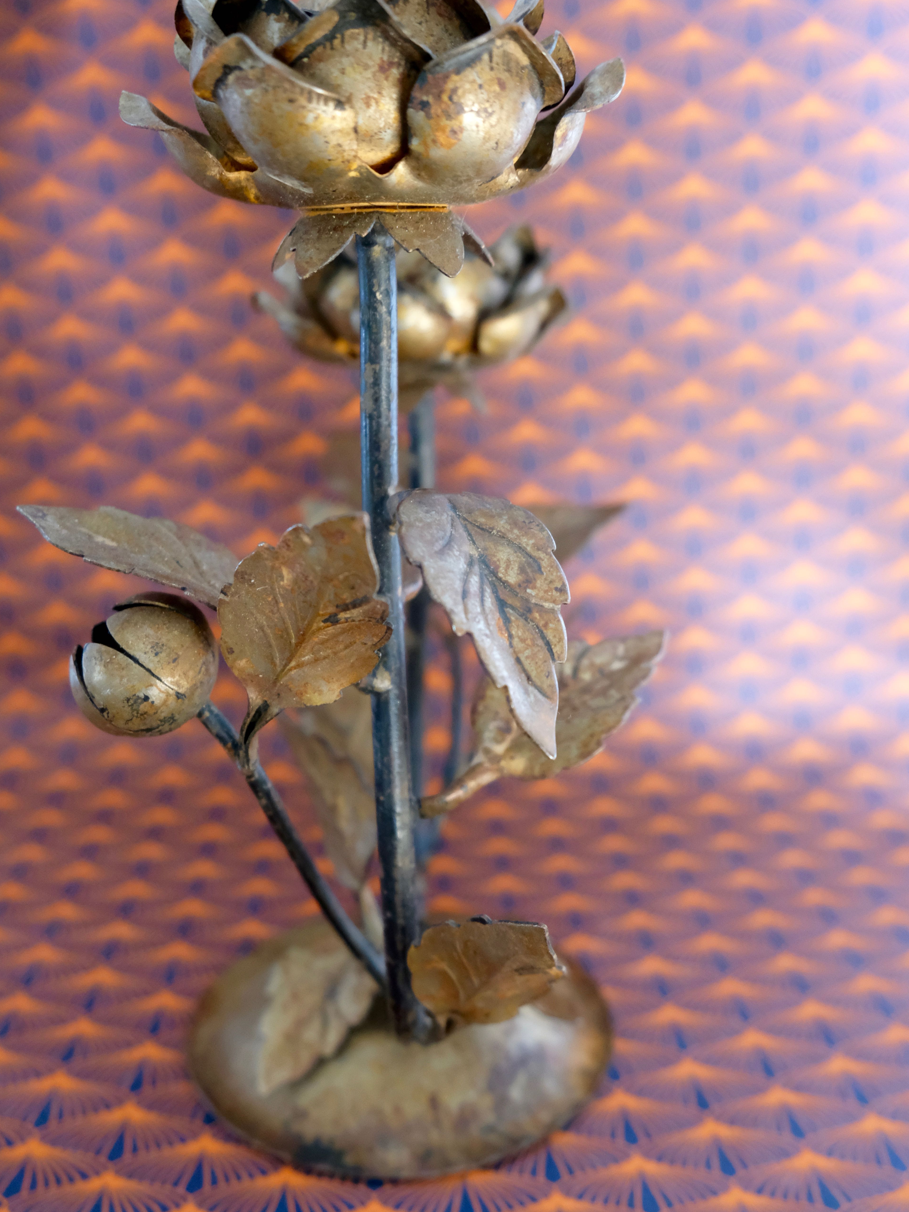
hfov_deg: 41.8
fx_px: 1190
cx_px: 452
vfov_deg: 53.9
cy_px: 637
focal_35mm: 34
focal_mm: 20.5
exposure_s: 1/60
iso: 4000
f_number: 4
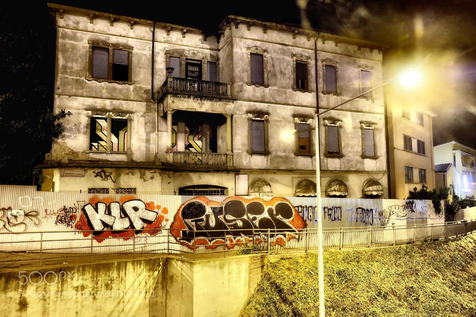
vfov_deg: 47.9
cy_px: 158
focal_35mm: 27
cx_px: 238
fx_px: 357
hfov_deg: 67.4
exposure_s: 1/18
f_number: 2.8
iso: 3200
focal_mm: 18
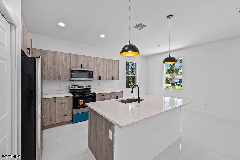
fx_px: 100
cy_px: 80
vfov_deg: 77.4
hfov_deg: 100.4
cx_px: 120
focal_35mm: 15
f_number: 9
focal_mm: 15
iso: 200
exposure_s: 1/5
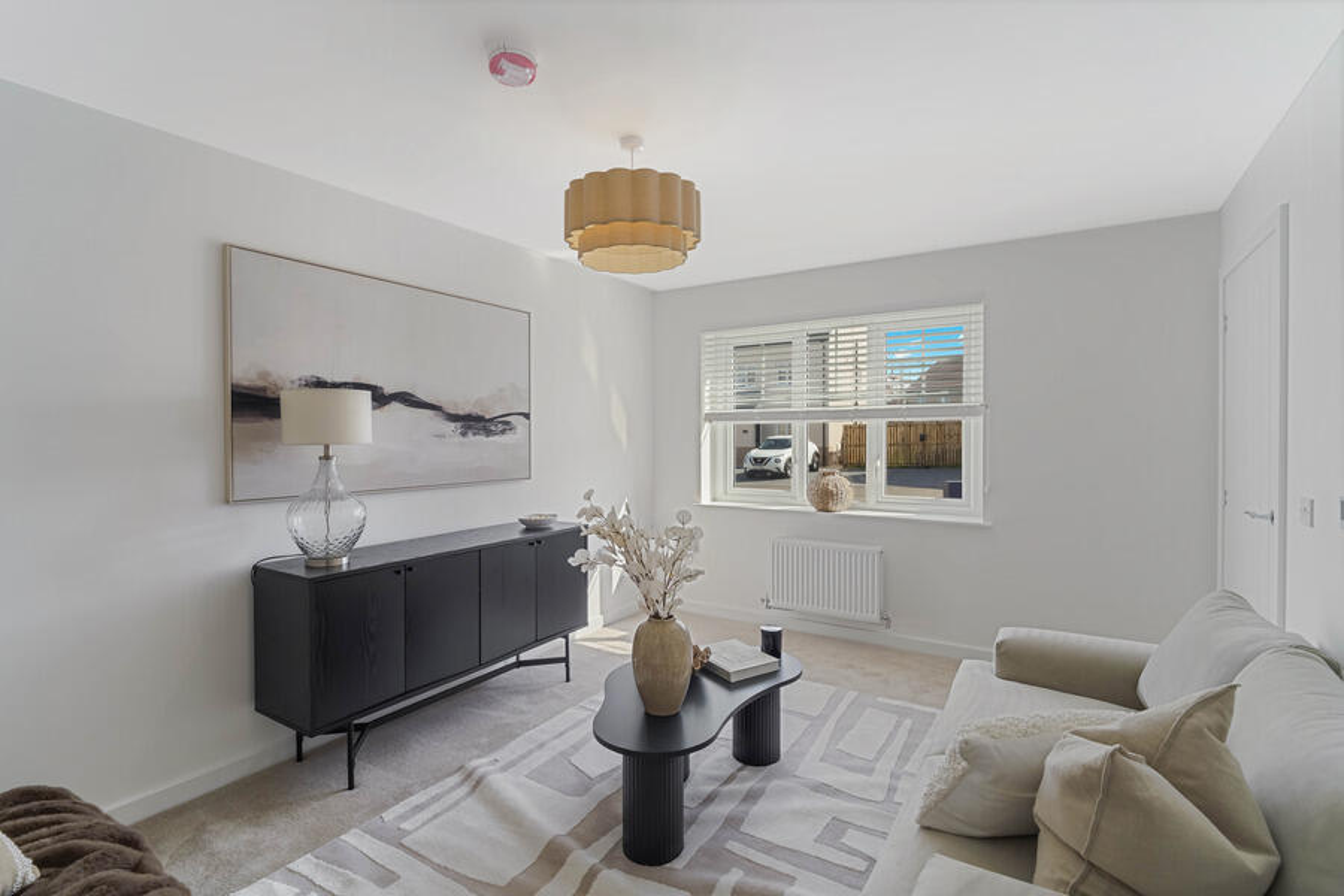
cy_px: 448
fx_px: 597
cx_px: 672
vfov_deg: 73.7
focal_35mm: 16
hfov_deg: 96.7
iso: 400
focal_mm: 16
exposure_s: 1/50
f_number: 8
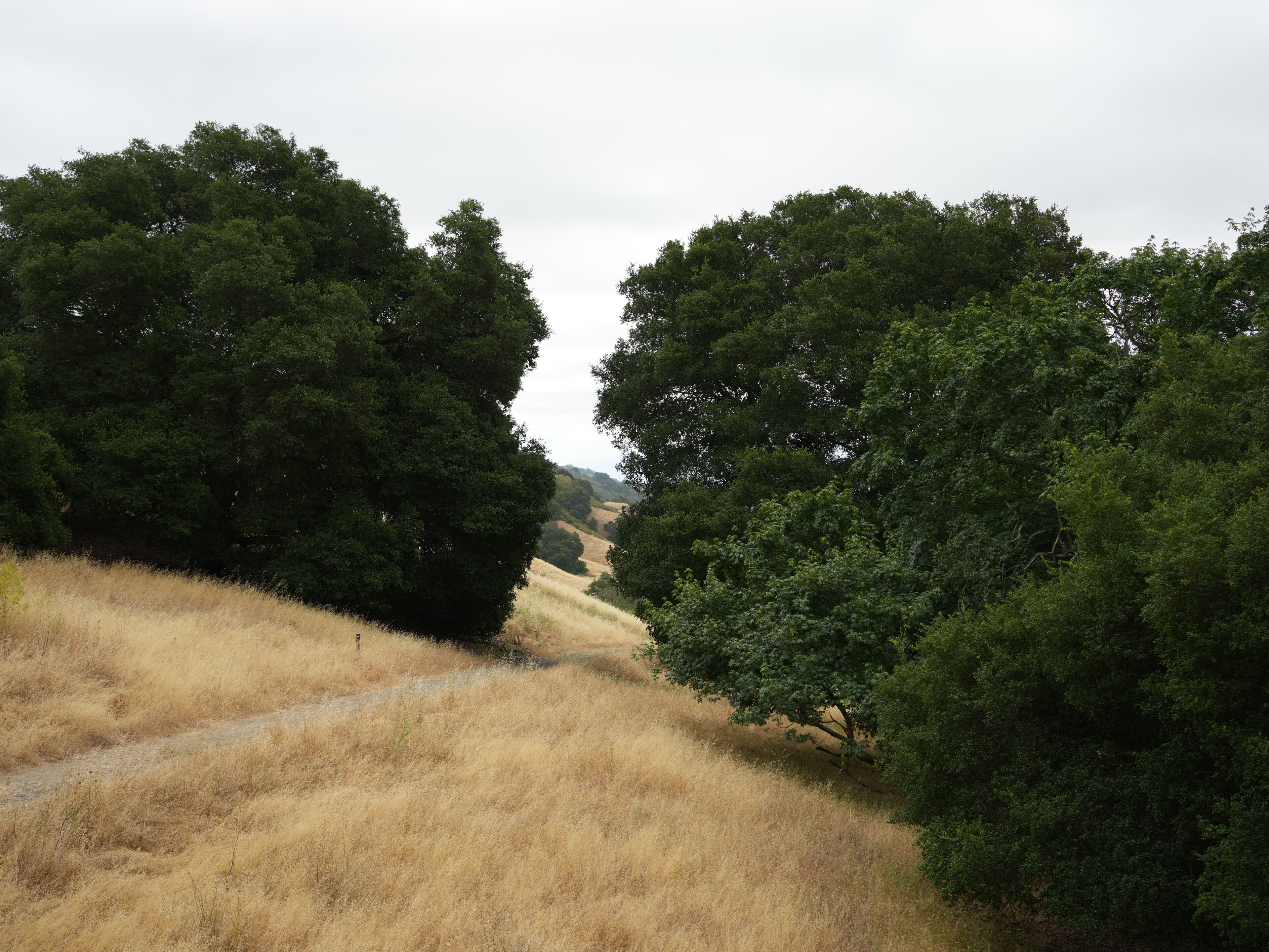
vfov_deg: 26.6
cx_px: 621
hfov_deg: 34.9
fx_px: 2016
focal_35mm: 55
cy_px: 473
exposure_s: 1/1000
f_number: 4.5
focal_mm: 50
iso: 250
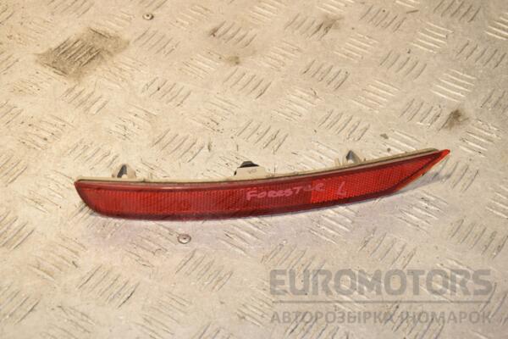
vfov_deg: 15.7
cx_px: 254
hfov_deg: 23.4
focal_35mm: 87
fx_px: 1228
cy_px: 170
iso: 800
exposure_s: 1/200
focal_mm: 58
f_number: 8
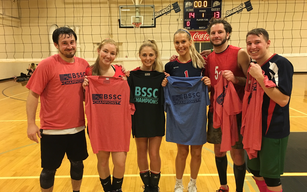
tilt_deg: -10.7
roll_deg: +0.6
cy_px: 100
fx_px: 259
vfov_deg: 40.6
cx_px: 154
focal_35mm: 31
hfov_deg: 61.2
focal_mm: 4.15
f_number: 2.2
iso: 200
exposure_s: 1/24
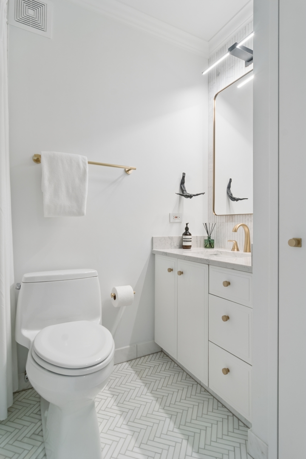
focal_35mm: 18
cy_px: 230
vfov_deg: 90.0
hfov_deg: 67.4
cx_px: 153
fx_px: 229
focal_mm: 12
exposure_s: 1/10
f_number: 8
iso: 200
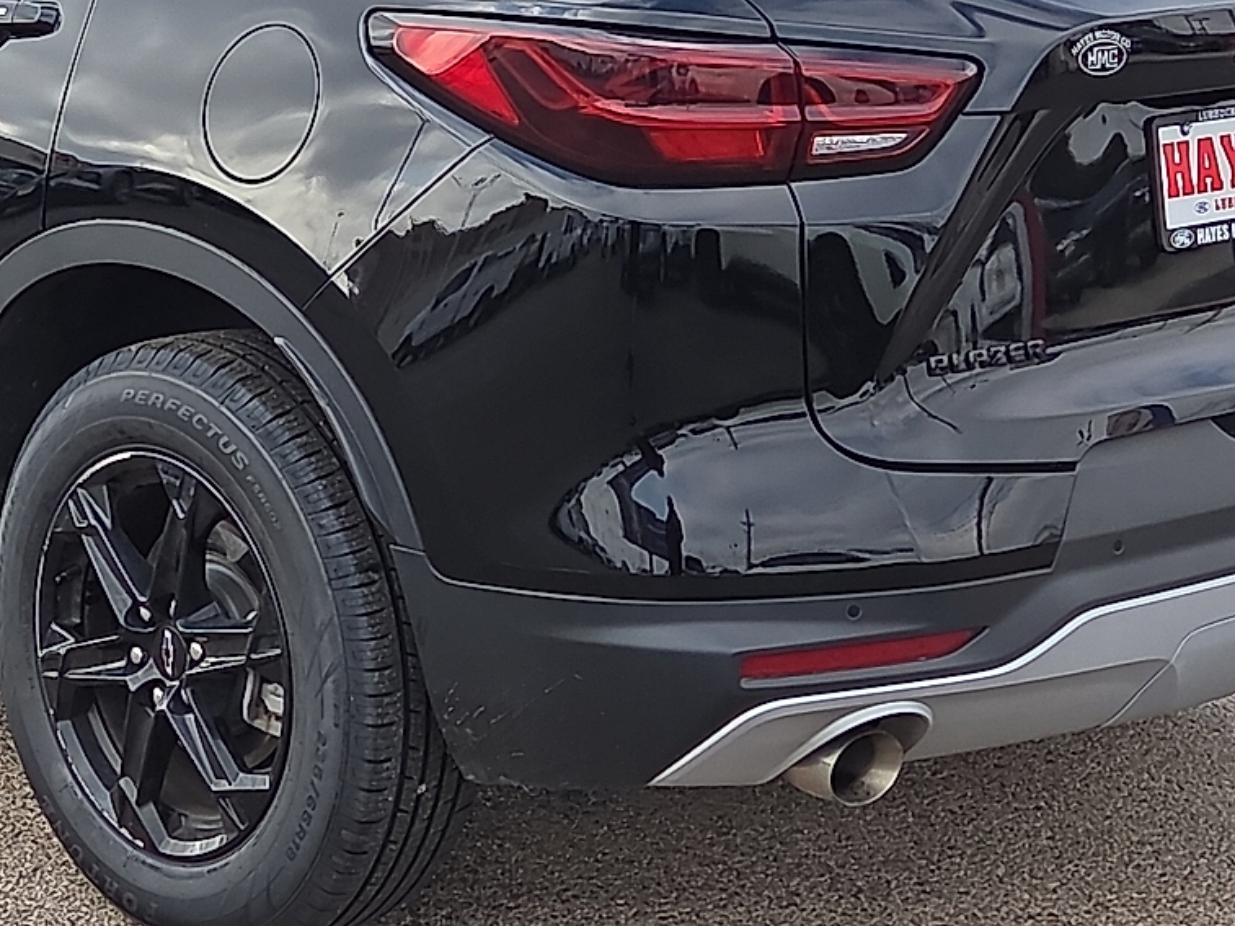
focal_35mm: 93
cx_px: 347
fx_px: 3319
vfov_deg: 15.8
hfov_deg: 21.0
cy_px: 171
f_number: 1.8
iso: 25
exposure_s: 1/476
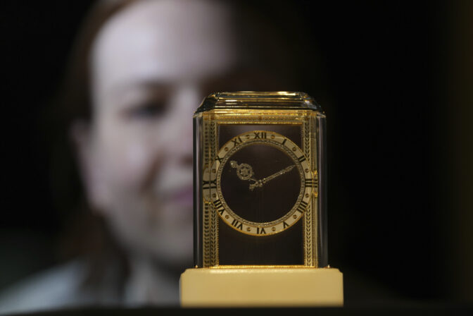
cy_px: 158
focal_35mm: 200
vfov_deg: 6.9
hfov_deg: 10.3
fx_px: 2628
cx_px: 236
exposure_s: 1/50
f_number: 3.5
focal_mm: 200
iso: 320
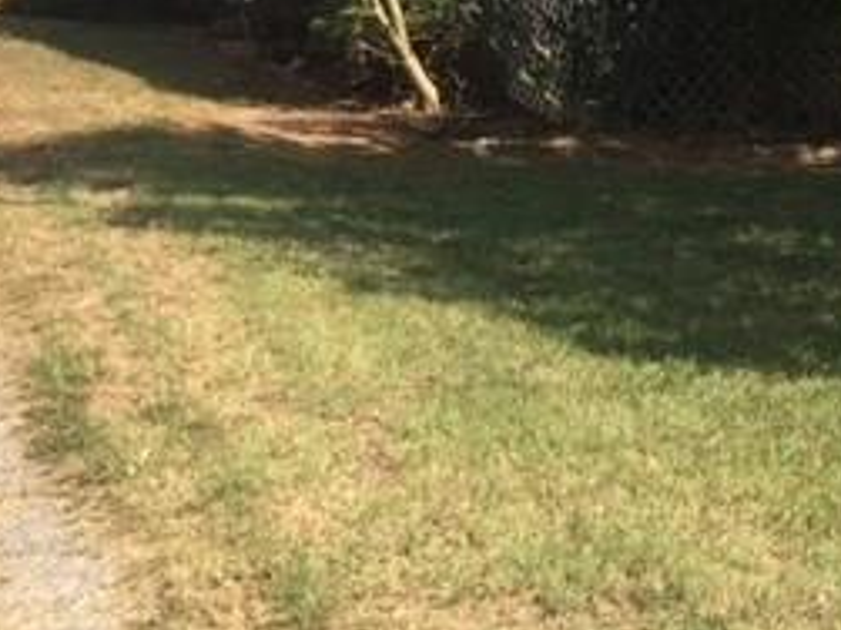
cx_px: 1049
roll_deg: +0.8
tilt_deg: -1.2
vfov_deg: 19.3
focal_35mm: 74
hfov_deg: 23.7
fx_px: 1797
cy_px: -3
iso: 25
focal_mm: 4.15
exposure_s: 1/1040
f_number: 2.2
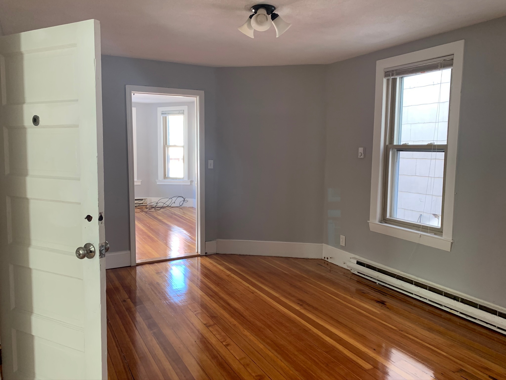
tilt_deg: -5.0
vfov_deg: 53.1
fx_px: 380
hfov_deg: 67.3
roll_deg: -0.8
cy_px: 190
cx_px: 253
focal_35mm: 26
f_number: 1.8
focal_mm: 4.25
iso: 125
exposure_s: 1/60
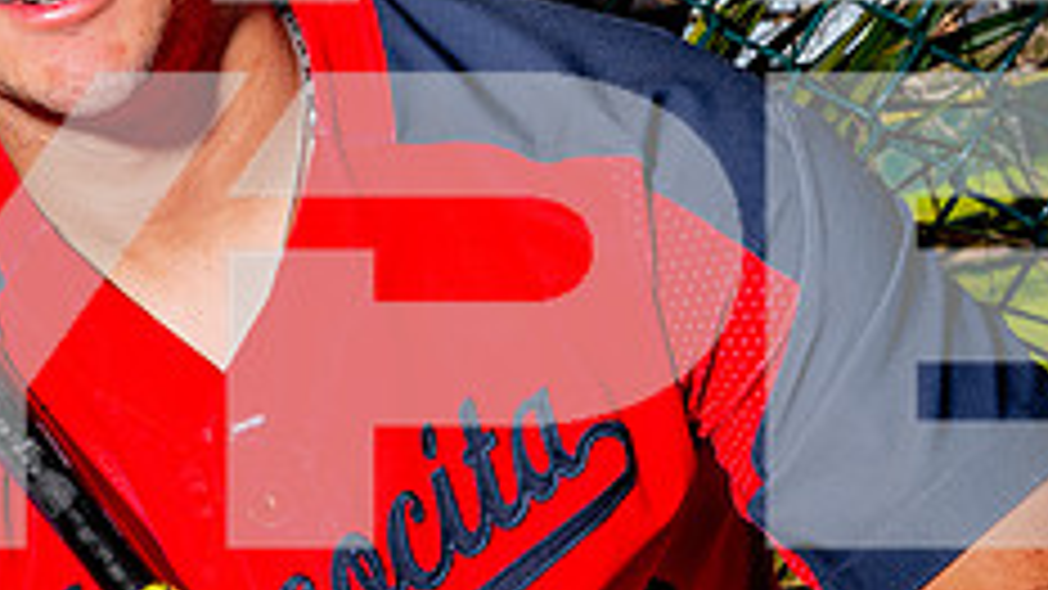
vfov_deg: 10.8
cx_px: 139
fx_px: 3112
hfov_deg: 18.8
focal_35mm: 112
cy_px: 313
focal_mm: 43
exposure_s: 1/125
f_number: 11
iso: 200
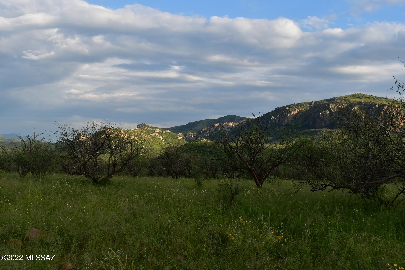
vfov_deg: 31.9
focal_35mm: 42
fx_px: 472
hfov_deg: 46.4
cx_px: 202
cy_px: 135
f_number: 13
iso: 800
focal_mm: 28
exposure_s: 1/800
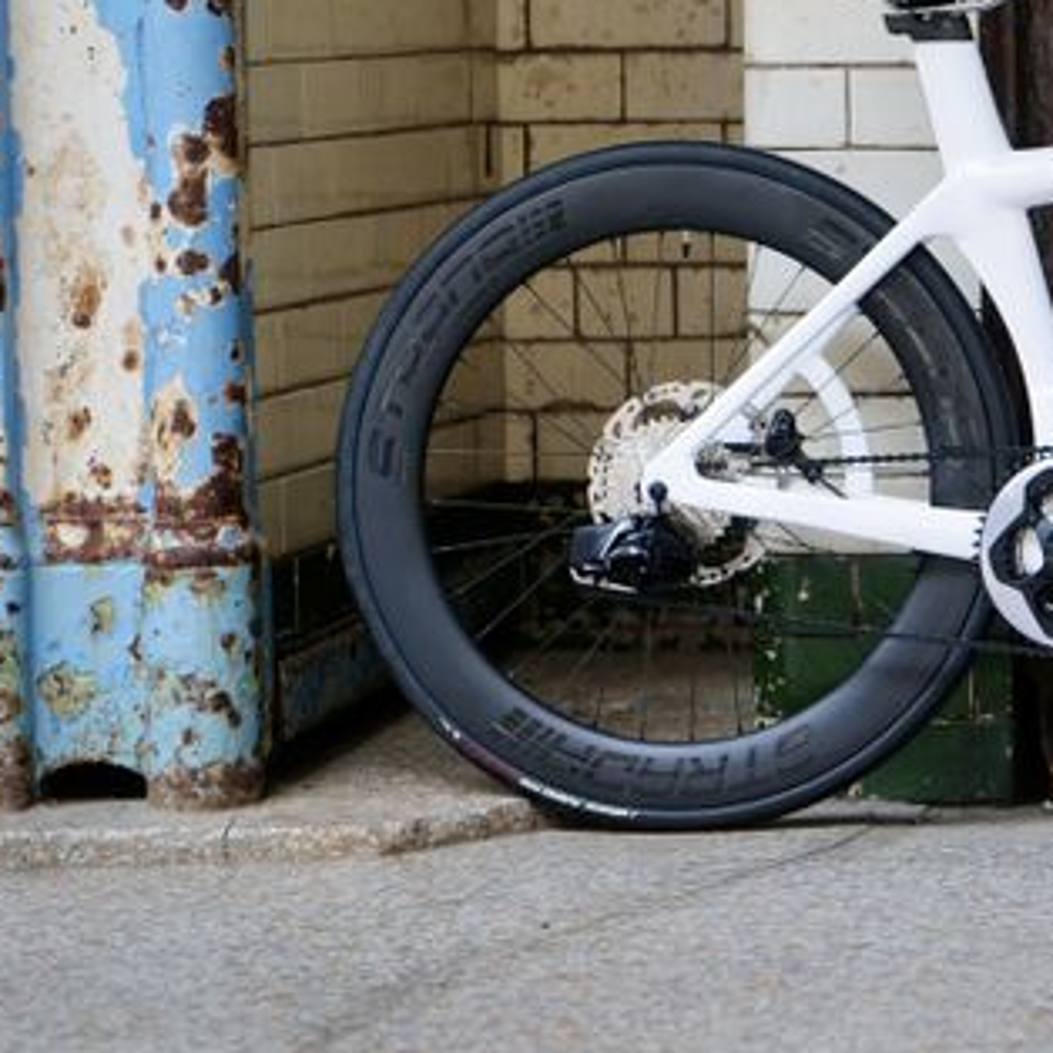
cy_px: 132
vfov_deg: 10.1
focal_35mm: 173
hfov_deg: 9.7
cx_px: 1828
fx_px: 5954
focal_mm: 50
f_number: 1.4
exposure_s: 1/125
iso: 100
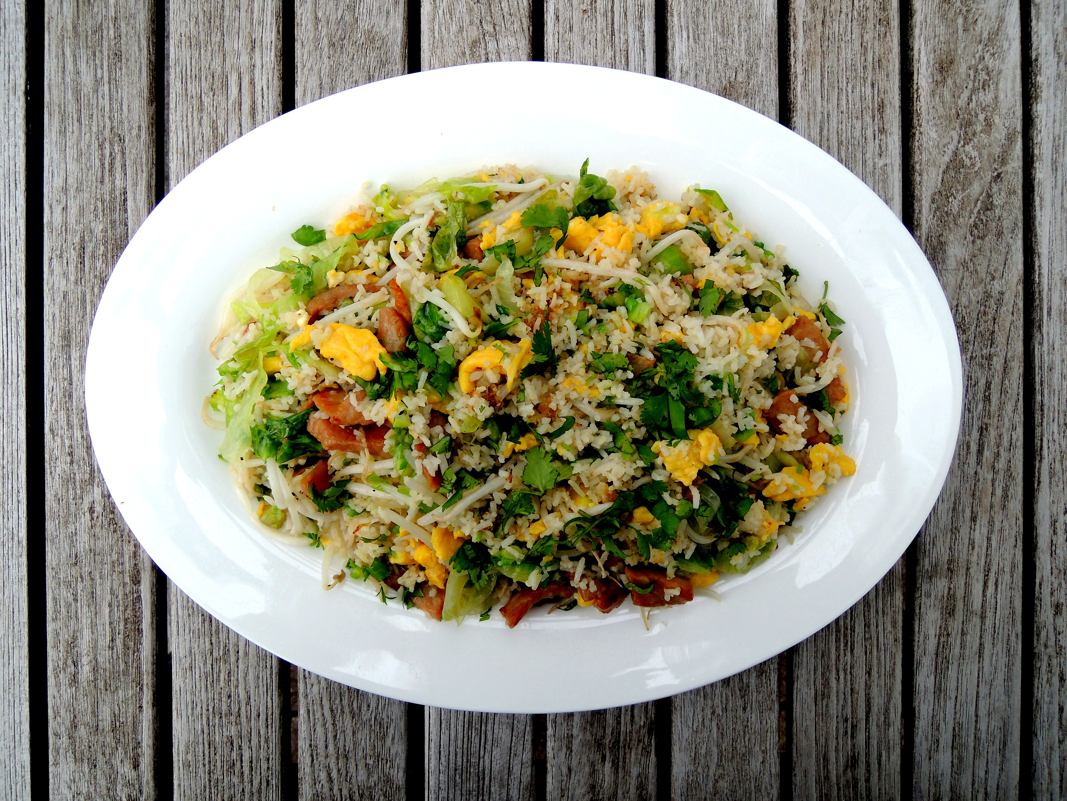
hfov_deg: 71.6
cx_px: 534
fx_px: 740
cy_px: 400
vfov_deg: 56.8
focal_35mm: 24
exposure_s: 1/80
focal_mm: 4.3
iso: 100
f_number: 2.8
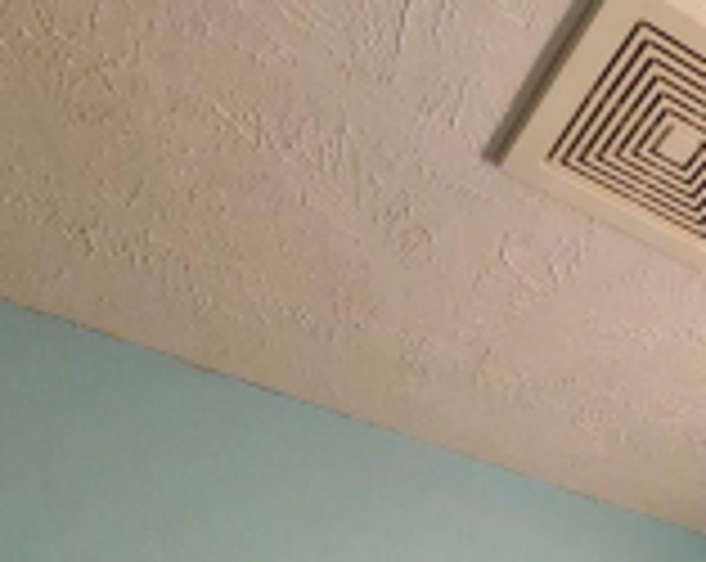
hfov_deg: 30.5
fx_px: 1126
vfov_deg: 13.4
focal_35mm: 54
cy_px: 1490
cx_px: 809
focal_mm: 2.2
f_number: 2.2
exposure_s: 1/60
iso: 250
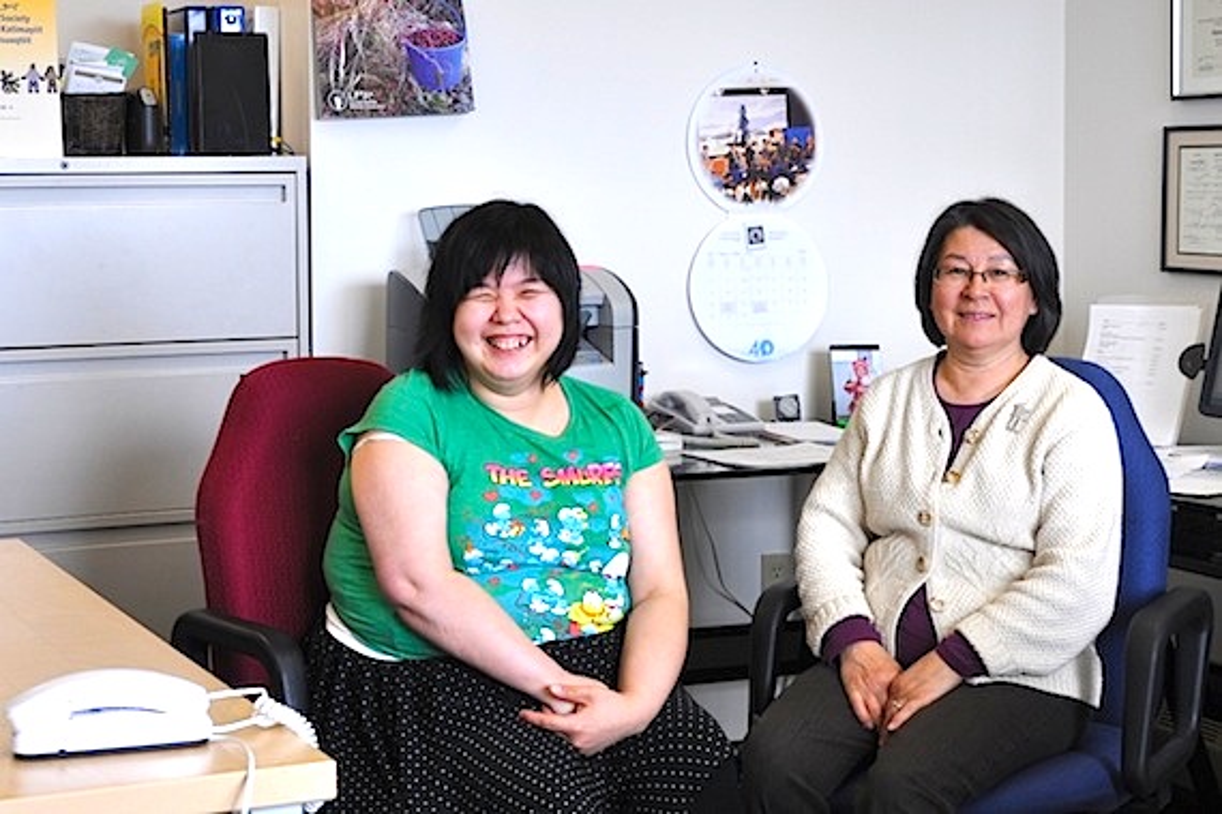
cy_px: 407
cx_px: 611
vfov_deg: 25.8
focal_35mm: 52
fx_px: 1782
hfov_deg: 37.9
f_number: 5.6
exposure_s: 1/125
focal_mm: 35
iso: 360
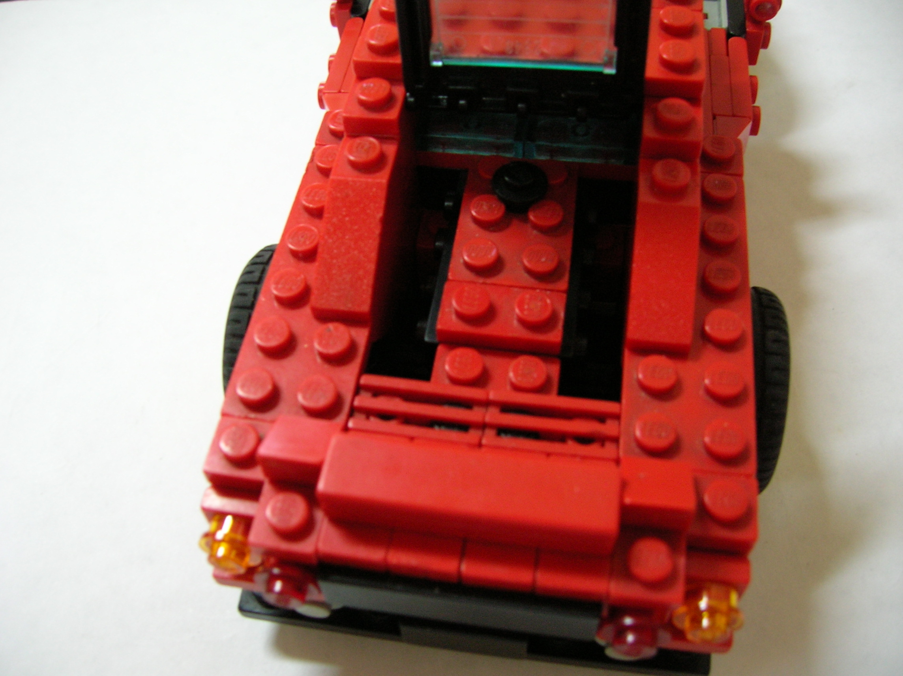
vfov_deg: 41.7
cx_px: 452
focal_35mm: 34
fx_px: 886
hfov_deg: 54.0
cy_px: 338
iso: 100
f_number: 2.9
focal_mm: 5.7
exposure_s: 1/2.8
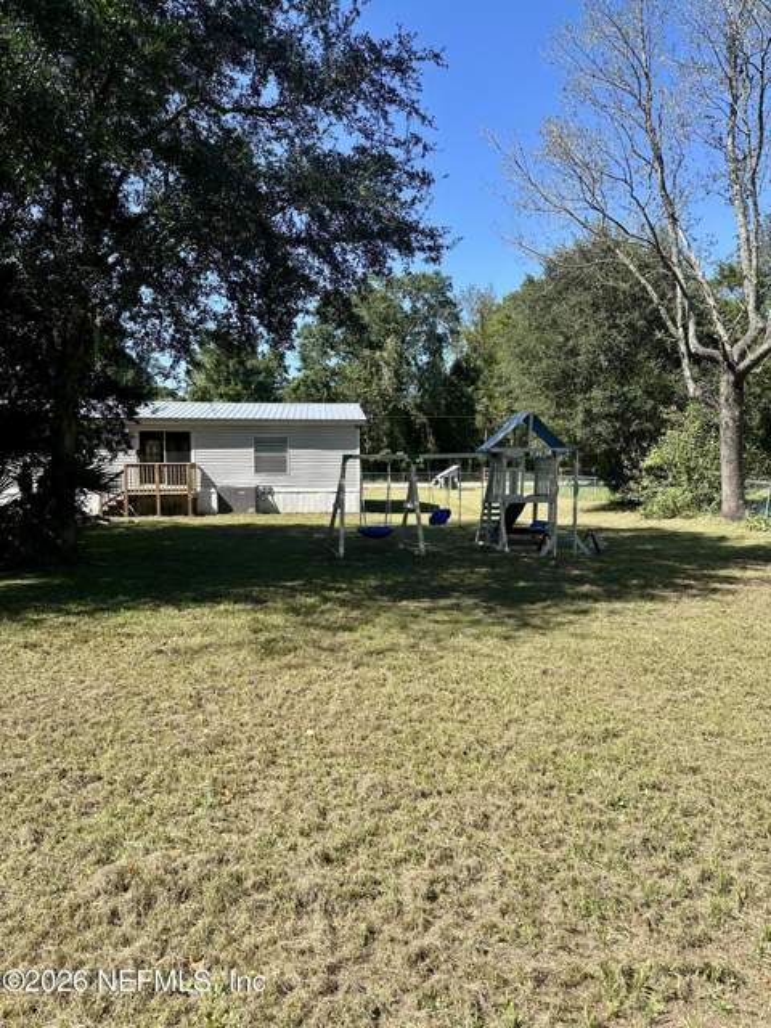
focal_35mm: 24
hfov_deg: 56.8
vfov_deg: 71.6
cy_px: 514
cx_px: 386
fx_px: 713
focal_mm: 6.86
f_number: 1.78
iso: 80
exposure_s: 1/2155
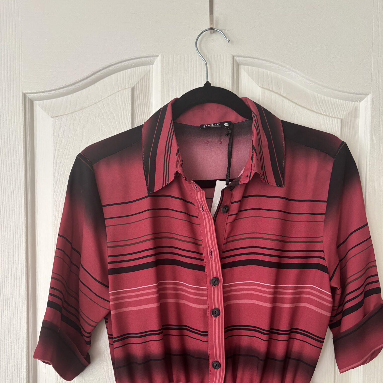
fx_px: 388
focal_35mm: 31
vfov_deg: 51.8
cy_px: 245
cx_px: 193
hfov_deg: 52.5
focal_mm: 5.96
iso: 125
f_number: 1.6
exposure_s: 1/72
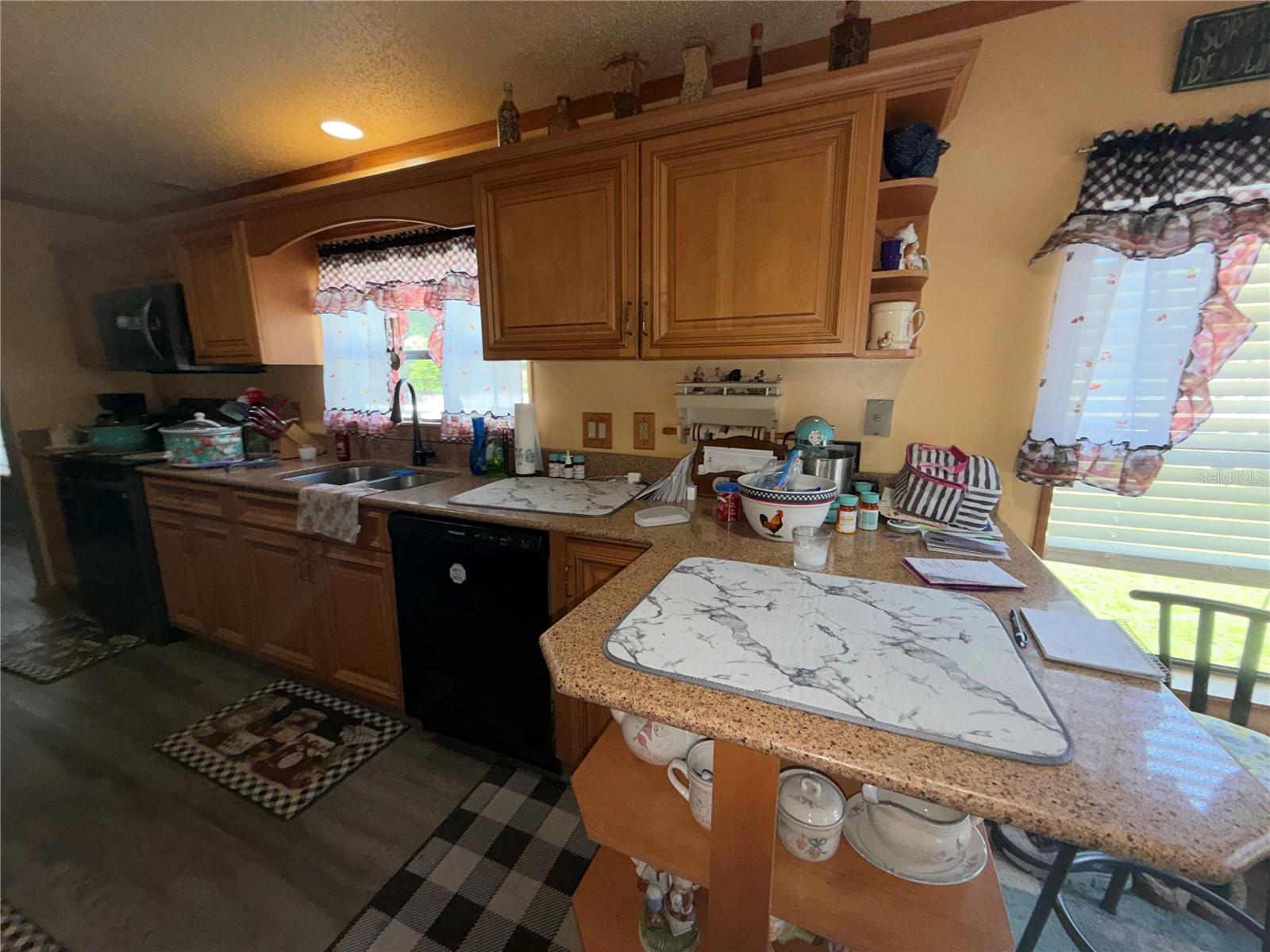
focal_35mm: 14
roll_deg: +0.1
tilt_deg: -15.0
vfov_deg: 85.7
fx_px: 514
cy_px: 476
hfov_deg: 102.1
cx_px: 635
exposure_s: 1/60
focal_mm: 2.22
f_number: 2.2
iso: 80
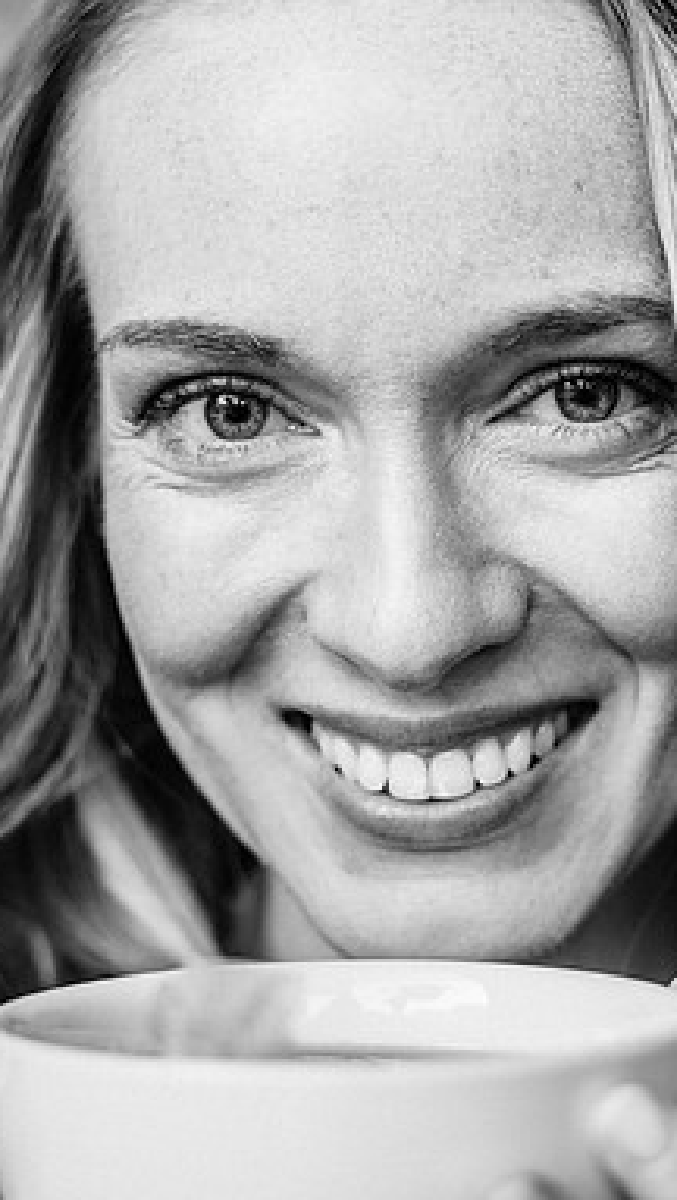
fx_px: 2930
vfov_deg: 23.2
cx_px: 389
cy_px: 603
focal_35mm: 92
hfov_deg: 13.2
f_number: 3.2
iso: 500
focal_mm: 58
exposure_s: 1/125
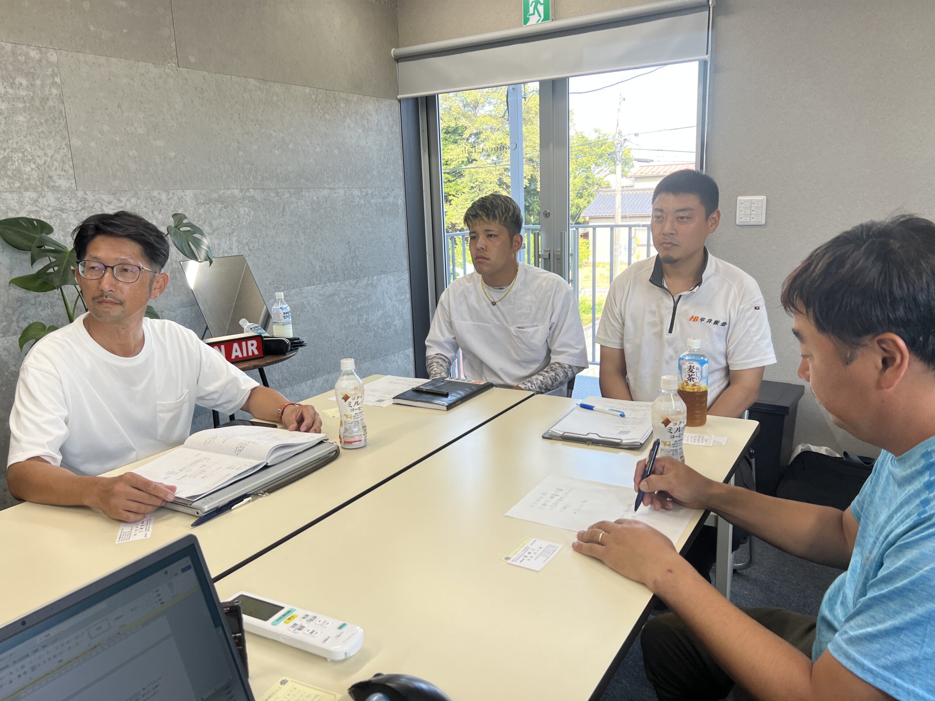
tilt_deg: -14.6
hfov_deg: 67.3
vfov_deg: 53.1
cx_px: 468
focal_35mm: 26
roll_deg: +2.6
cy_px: 350
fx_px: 702
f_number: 1.5
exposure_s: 1/135
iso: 32
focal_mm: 5.7
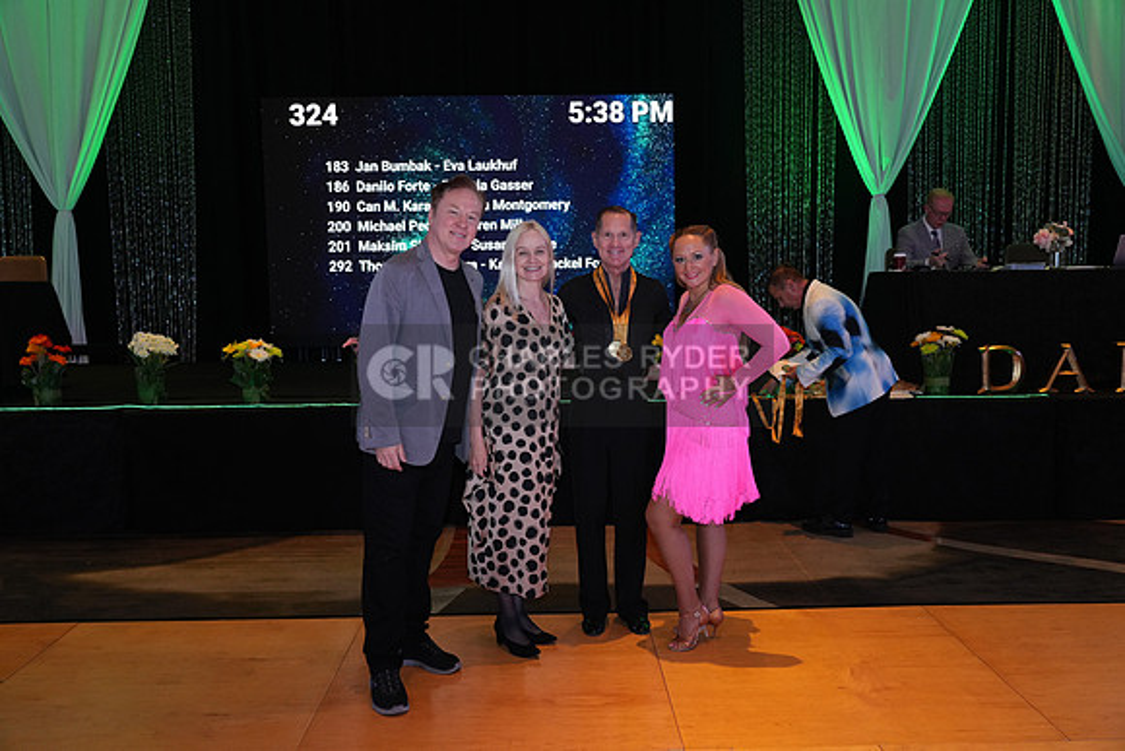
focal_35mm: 30
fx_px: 938
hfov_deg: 61.9
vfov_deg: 43.6
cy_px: 376
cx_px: 562
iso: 1600
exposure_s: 1/200
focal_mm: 30
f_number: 4
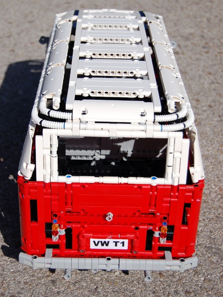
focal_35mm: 66
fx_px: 567
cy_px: 147
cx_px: 109
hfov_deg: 22.2
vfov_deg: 29.4
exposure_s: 1/1600
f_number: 4.8
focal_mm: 38
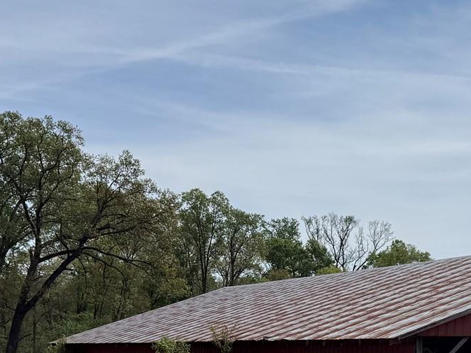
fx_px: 993
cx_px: 452
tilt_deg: +3.0
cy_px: 287
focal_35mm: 73
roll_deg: -0.1
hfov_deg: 25.6
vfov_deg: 19.9
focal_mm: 6.76
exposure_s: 1/10309
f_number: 1.78
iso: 80
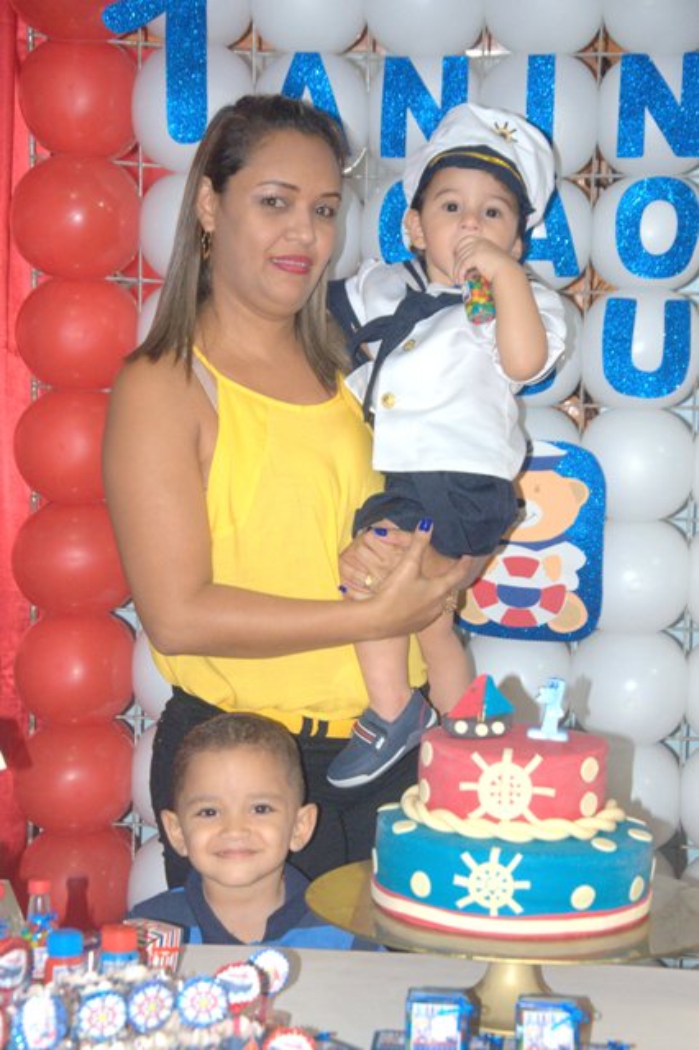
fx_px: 2274
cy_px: 525
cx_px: 350
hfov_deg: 17.5
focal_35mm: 78
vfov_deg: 26.0
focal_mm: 52
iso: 800
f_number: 5
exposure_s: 1/60
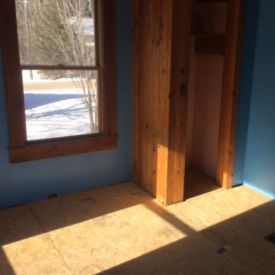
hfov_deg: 44.2
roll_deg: -1.9
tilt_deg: -15.6
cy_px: 130
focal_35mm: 37
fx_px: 333
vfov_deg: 44.9
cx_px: 185
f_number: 2.2
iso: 32
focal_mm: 4.15
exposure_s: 1/399
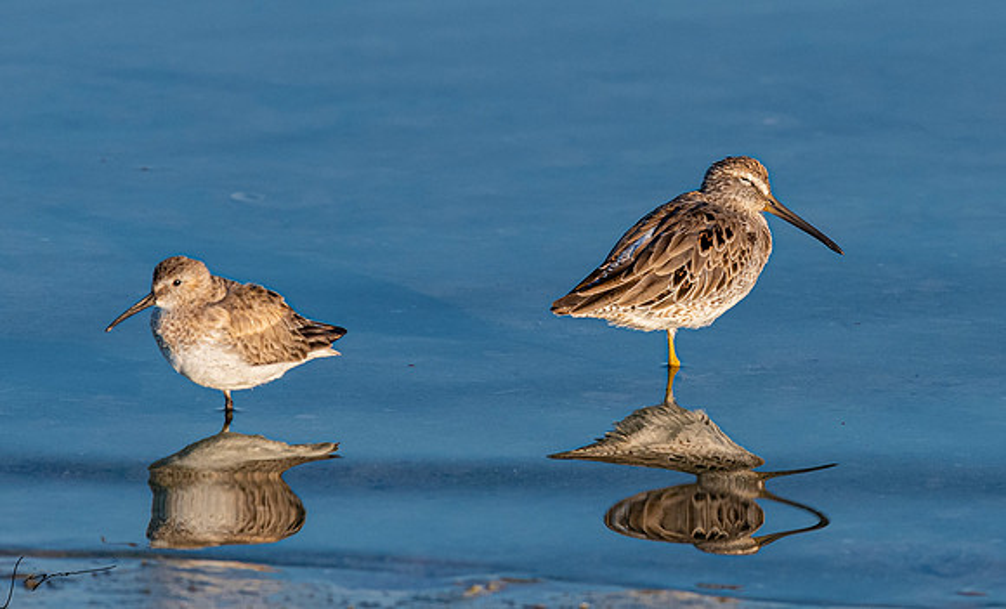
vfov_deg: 1.8
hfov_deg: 3.0
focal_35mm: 708
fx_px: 19251
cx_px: 648
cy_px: 104
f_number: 5.6
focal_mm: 300
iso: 500
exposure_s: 1/2000
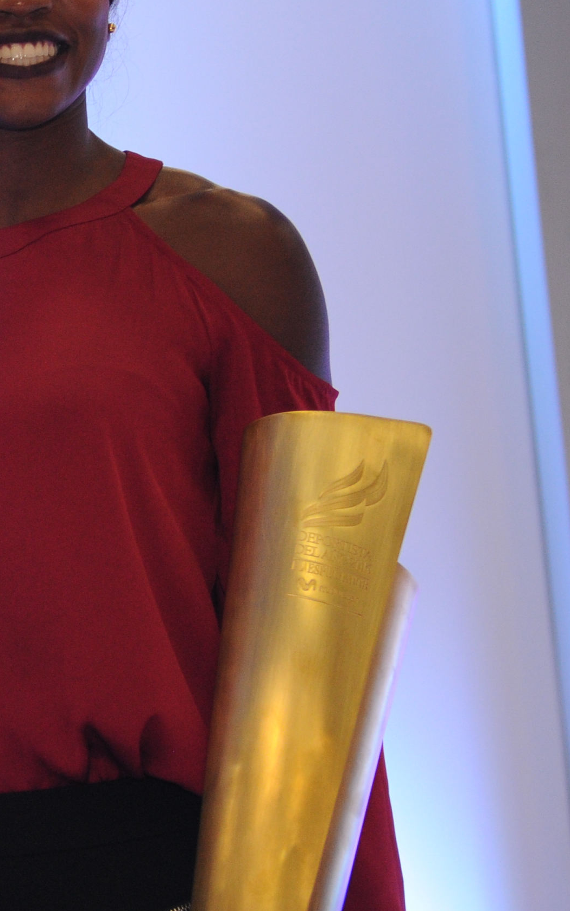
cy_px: 362
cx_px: -376
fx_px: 3977
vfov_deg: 13.1
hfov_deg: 8.0
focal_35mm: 160
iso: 2000
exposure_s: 1/320
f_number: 2.8
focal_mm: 62
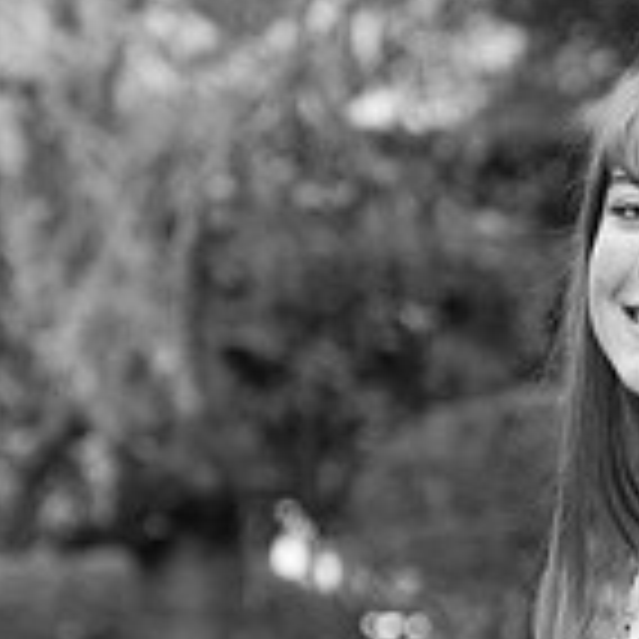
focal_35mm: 451
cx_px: 922
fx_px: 9419
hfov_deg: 3.9
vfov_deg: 3.9
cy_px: 655
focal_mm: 130
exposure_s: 1/500
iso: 1250
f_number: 7.1
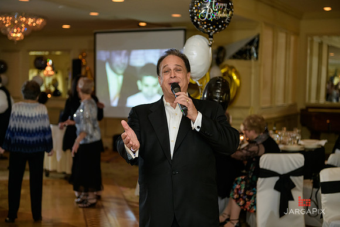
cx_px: 170
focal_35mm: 60
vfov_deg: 22.6
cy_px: 114
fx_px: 567
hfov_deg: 33.4
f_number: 2.8
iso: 1600
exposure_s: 1/125
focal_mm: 60
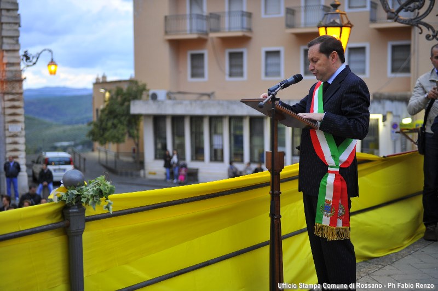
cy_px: 146
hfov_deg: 34.5
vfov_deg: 23.3
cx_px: 219
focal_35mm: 58
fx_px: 705
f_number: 2.8
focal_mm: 58
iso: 500
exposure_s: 1/160
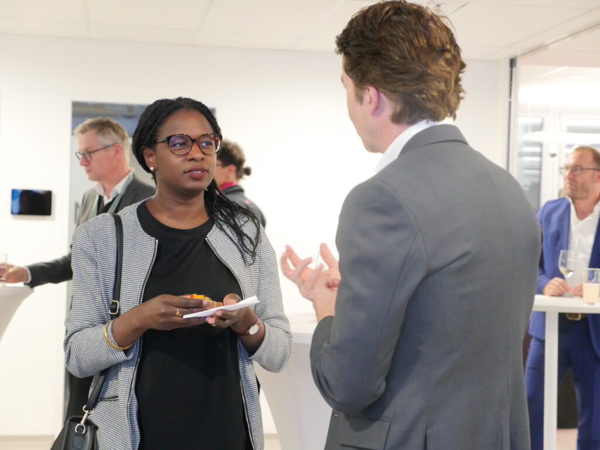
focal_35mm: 64
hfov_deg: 30.3
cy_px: 225
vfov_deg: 22.9
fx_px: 1109
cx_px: 300
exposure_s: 1/80
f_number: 2.8
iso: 2500
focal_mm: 32
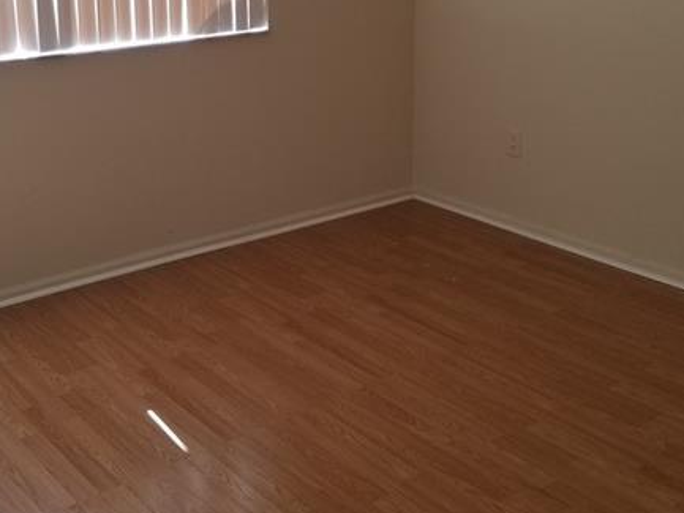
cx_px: 265
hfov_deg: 39.4
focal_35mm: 48
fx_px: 949
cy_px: 88
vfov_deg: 29.5
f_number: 1.7
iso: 100
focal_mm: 4.3
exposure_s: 1/60
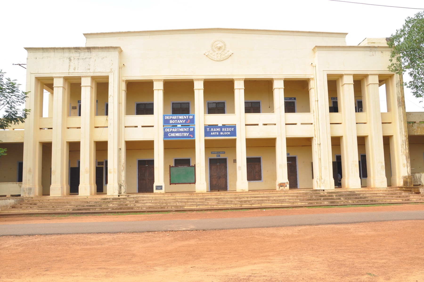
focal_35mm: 32
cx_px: 212
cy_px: 141
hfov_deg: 59.6
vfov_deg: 41.6
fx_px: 370
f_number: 11
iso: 400
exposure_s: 1/160
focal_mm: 21
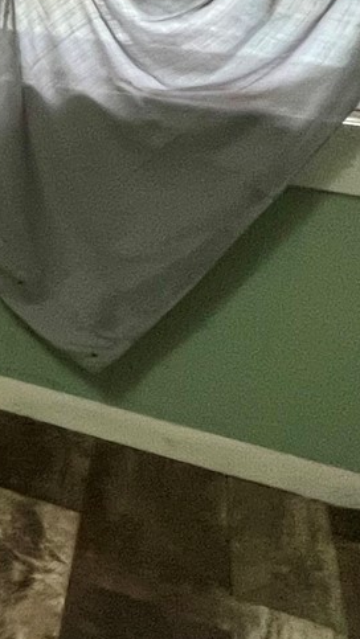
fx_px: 1017
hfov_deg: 12.2
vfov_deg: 33.9
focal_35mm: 60
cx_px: -654
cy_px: 128
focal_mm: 1.57
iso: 320
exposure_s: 1/60
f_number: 1.8
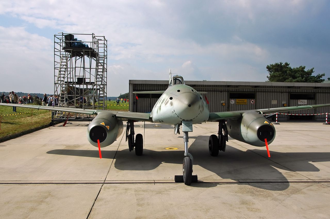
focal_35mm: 36
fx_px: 330
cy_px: 110
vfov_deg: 36.8
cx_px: 165
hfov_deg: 53.2
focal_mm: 24
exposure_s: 1/200
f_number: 10
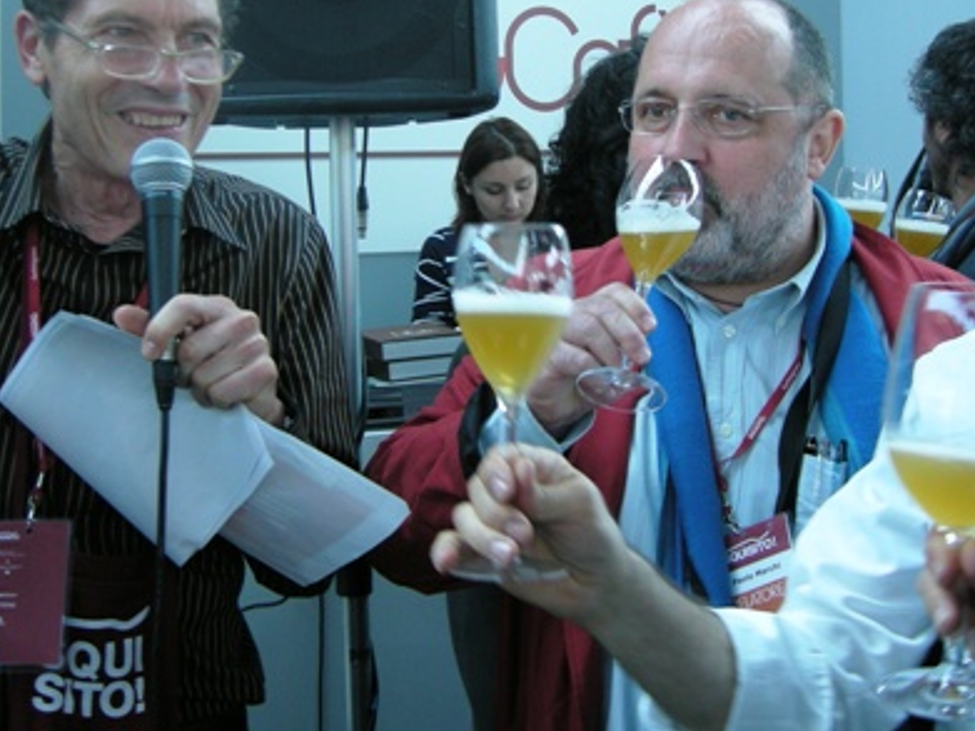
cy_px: 212
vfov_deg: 24.6
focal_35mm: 59
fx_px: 1661
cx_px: 581
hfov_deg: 32.6
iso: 117
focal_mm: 7.5
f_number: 2.7
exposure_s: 1/55.3
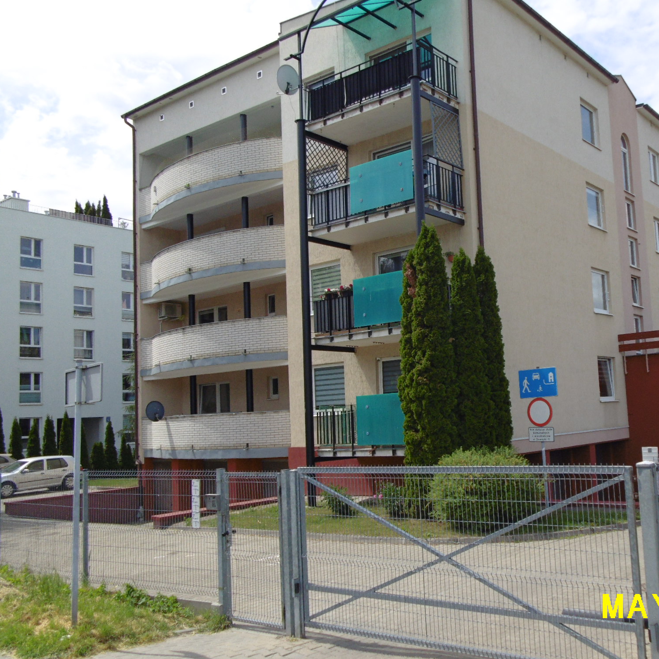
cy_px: 333
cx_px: 447
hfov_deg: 46.4
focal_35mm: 35
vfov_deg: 47.2
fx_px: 754
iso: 100
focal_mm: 5.3
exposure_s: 1/250
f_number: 9.3
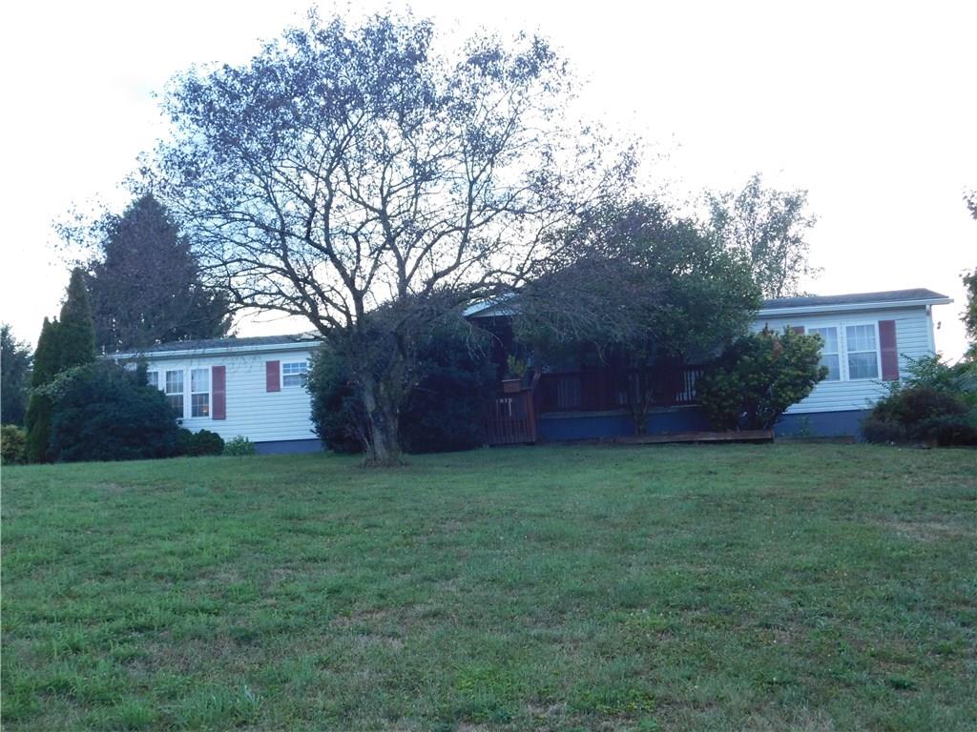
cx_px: 488
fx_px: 1270
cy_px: 366
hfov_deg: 42.1
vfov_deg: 32.2
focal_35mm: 45
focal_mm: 8
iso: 320
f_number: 3.7
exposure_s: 1/30
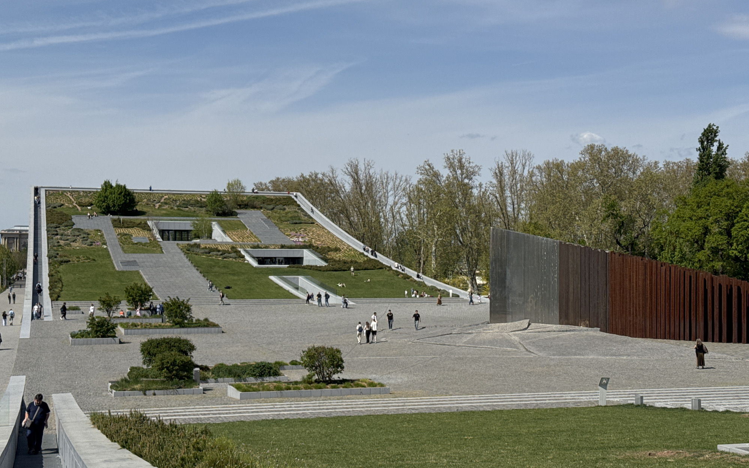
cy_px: 257
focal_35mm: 51
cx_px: 375
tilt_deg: +0.1
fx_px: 1041
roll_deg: -0.2
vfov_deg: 25.3
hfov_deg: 39.6
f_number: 1.78
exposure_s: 1/7937
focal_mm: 6.76
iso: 64
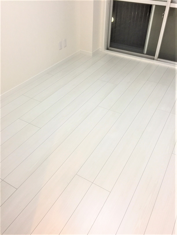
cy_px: 118
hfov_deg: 48.2
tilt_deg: -37.9
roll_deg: -0.6
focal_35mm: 29
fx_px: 198
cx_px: 88
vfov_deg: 61.7
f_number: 2.2
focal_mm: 4.15
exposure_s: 1/15
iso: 50
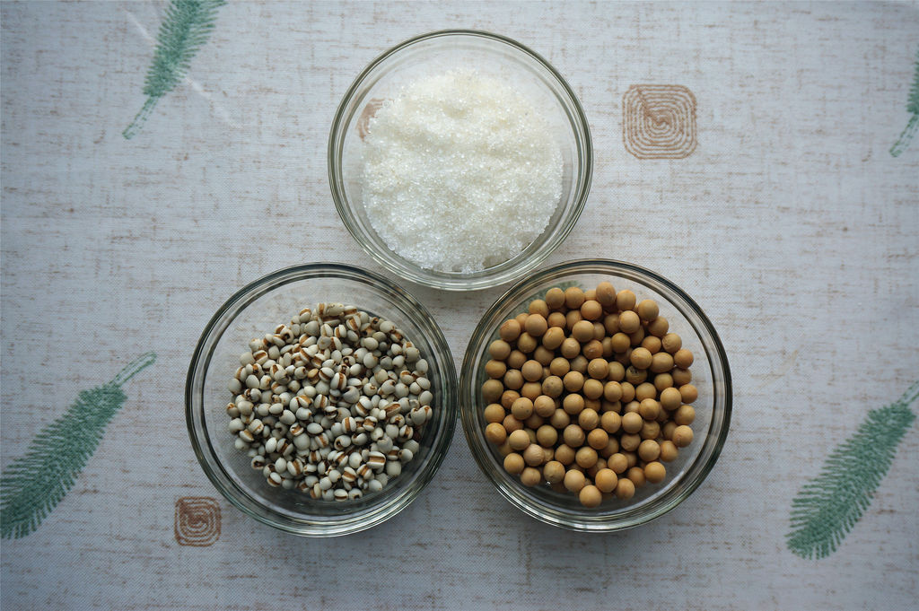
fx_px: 995
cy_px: 306
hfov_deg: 49.6
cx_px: 460
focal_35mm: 39
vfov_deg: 34.2
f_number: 5.6
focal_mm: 26
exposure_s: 1/80
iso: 100
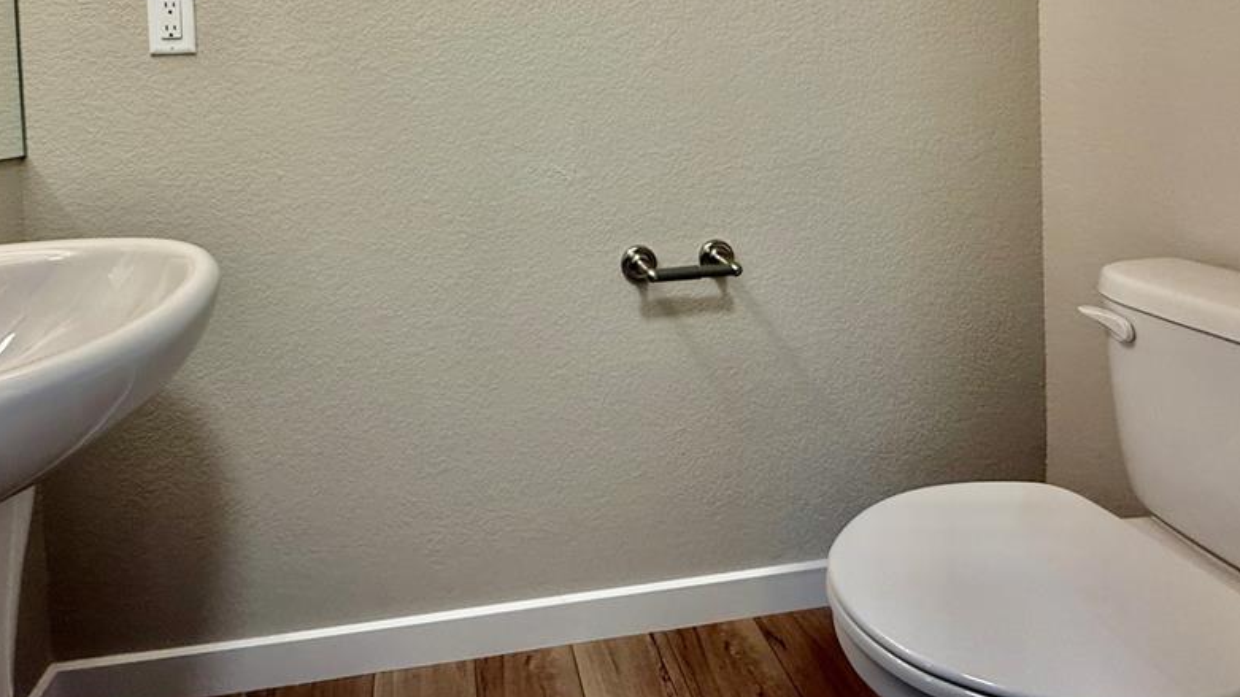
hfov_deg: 85.9
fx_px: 657
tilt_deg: -1.0
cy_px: 101
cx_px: 514
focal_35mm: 20
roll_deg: +1.6
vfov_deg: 50.9
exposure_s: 1/120
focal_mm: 2.22
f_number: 2.2
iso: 200
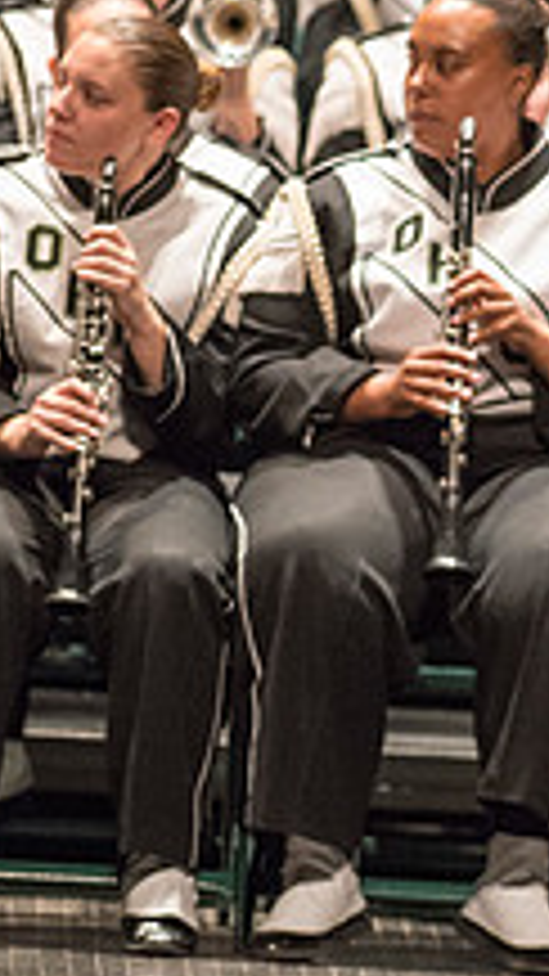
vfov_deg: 2.6
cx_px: 1026
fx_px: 21799
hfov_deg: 1.4
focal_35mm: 842
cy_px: 232
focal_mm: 300
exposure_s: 1/500
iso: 4000
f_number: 2.8
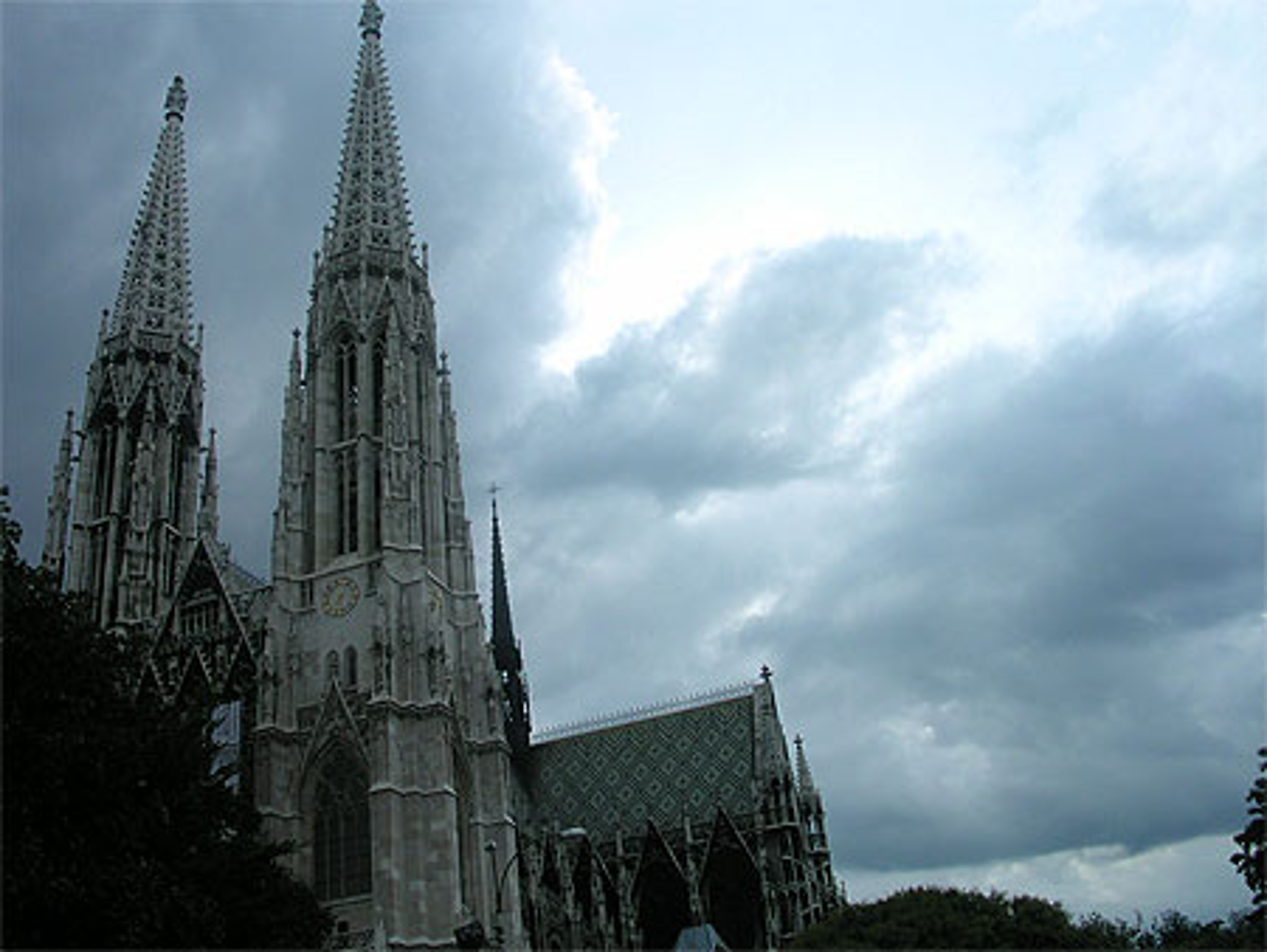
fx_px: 1355
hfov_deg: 50.1
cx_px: 634
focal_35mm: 37
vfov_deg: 38.7
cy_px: 476
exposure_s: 1/410
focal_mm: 5.6
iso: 100
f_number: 4.5
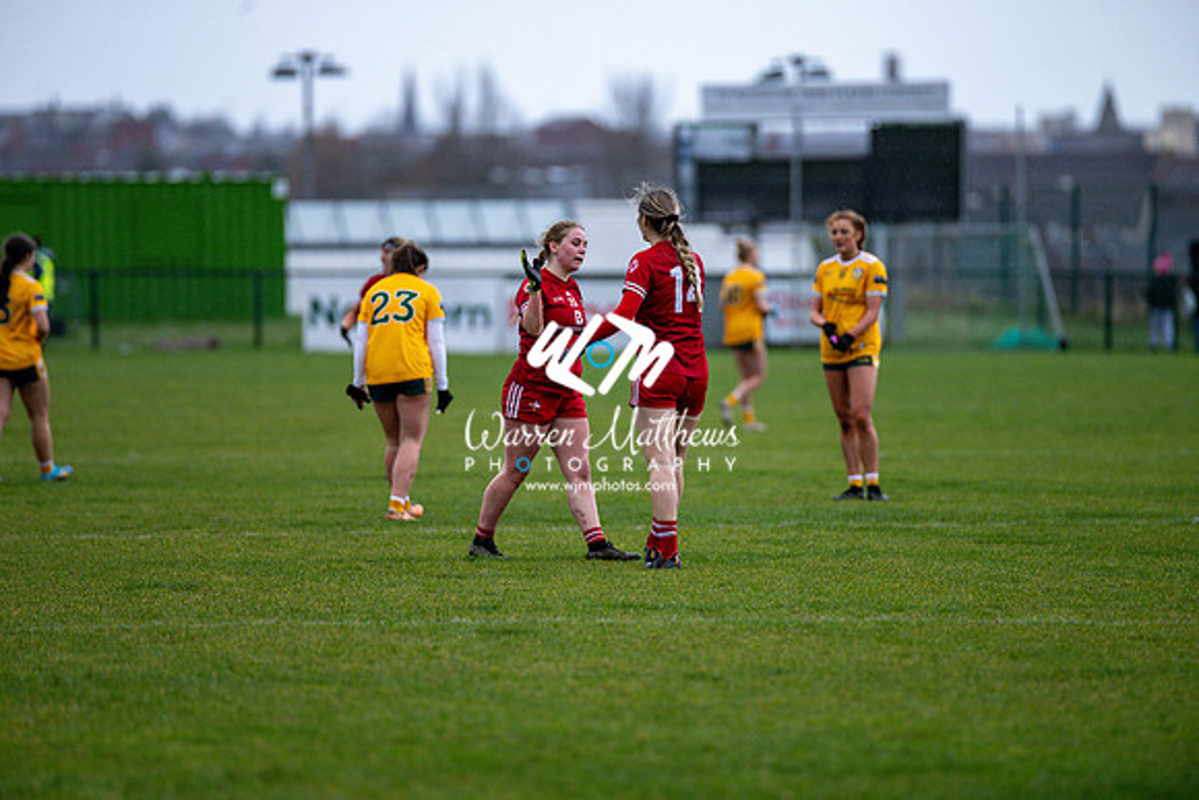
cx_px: 600
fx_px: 9994
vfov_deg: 4.6
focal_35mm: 300
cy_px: 400
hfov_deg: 6.9
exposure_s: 1/640
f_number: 2.8
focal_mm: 300
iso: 2000
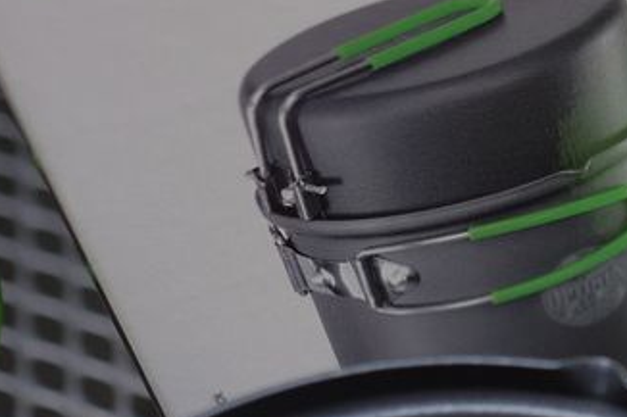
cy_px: 446
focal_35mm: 129
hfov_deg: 14.8
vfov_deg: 10.5
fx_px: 2246
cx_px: 929
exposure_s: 1/500
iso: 400
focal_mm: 23
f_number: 2.2
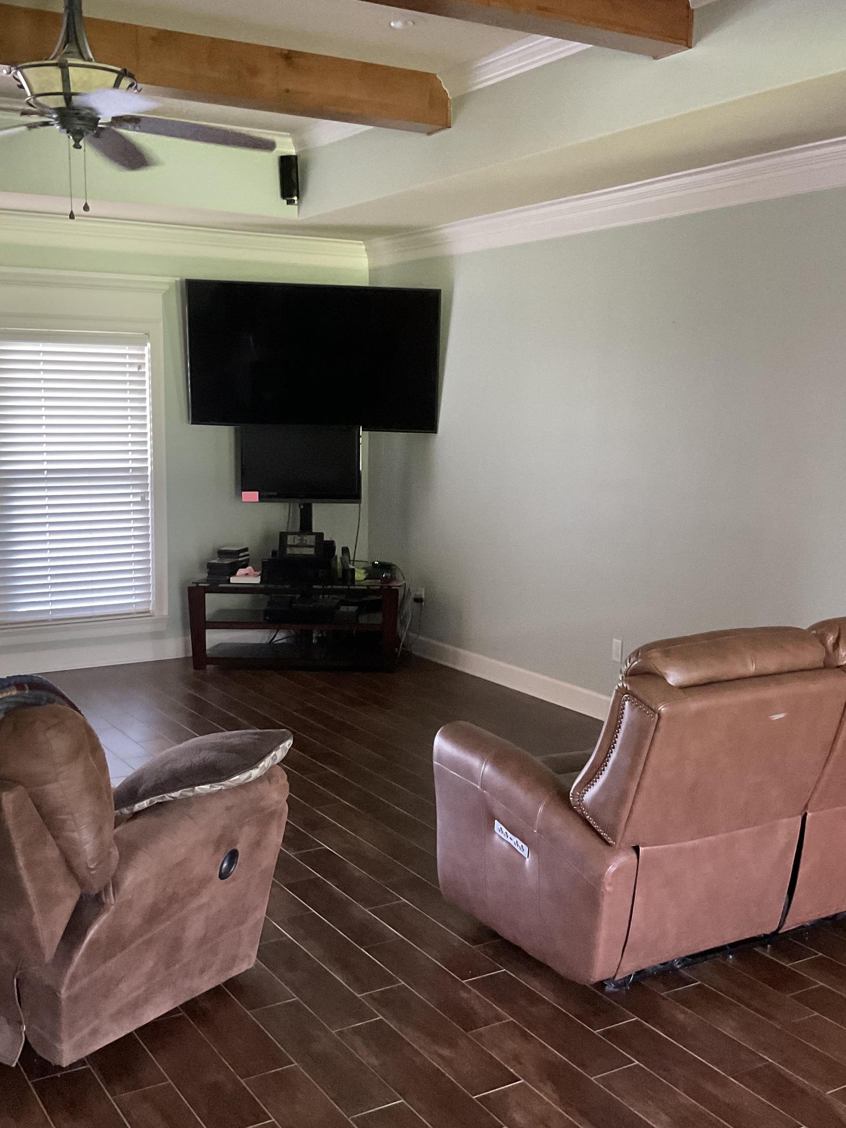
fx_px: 1271
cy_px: 566
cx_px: 449
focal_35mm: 39
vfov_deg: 47.9
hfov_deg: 36.8
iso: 320
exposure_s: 1/39
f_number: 1.8
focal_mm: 3
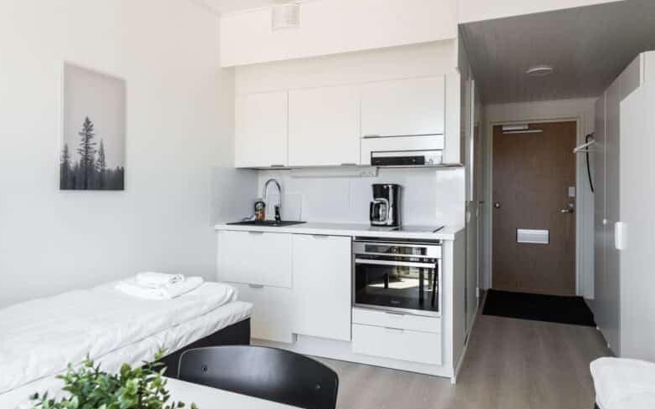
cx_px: 322
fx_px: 446
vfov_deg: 49.2
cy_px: 190
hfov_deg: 72.6
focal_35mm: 25
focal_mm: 24
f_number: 9
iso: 100
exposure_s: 1/6
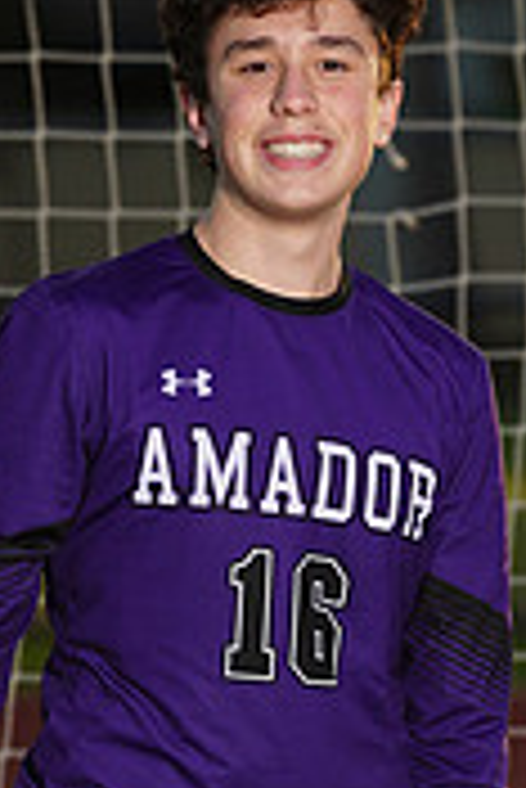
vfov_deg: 2.5
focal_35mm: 837
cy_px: 973
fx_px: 18307
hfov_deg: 1.6
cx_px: 272
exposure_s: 1/200
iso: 100
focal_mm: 253
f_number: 7.1
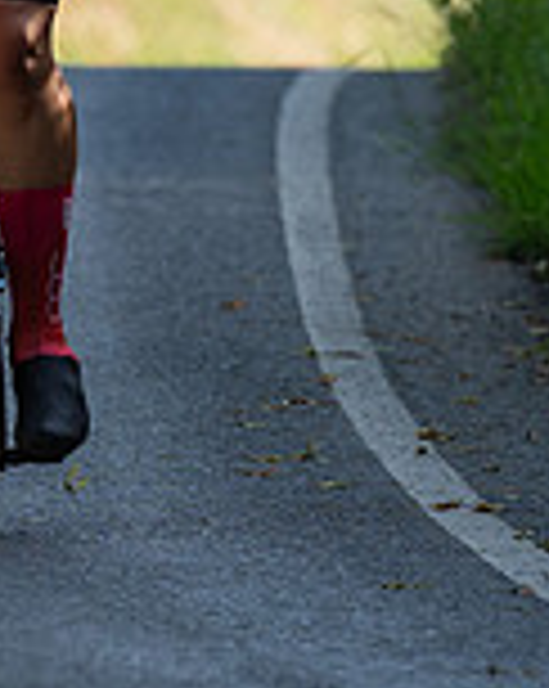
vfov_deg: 1.5
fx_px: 26029
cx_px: -189
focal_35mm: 1279
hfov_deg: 1.2
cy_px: 143
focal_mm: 176
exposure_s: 1/800
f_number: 3.5
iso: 250
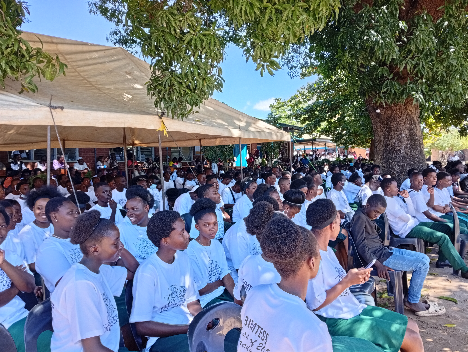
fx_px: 352
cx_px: 234
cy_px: 176
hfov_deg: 67.2
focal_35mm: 26
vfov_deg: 53.2
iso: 76
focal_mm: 3.98
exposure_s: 1/100
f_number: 1.8
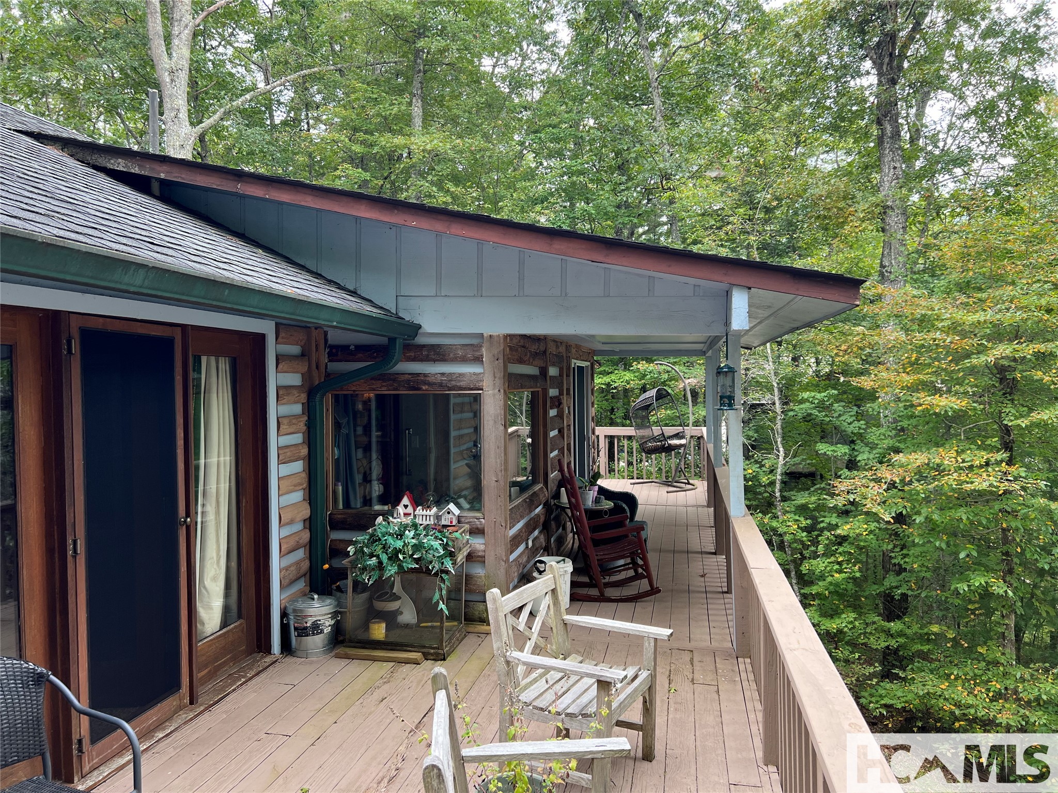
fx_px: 795
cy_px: 396
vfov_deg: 53.1
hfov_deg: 67.3
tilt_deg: -0.7
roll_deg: +0.6
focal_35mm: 26
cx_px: 529
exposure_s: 1/165
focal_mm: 5.7
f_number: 1.5
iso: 64
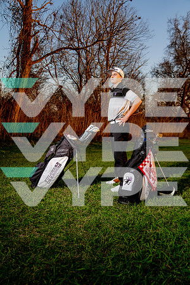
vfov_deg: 69.4
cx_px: 95
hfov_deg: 49.6
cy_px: 142
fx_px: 206
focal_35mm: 26
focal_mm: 26
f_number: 4
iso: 100
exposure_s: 1/250
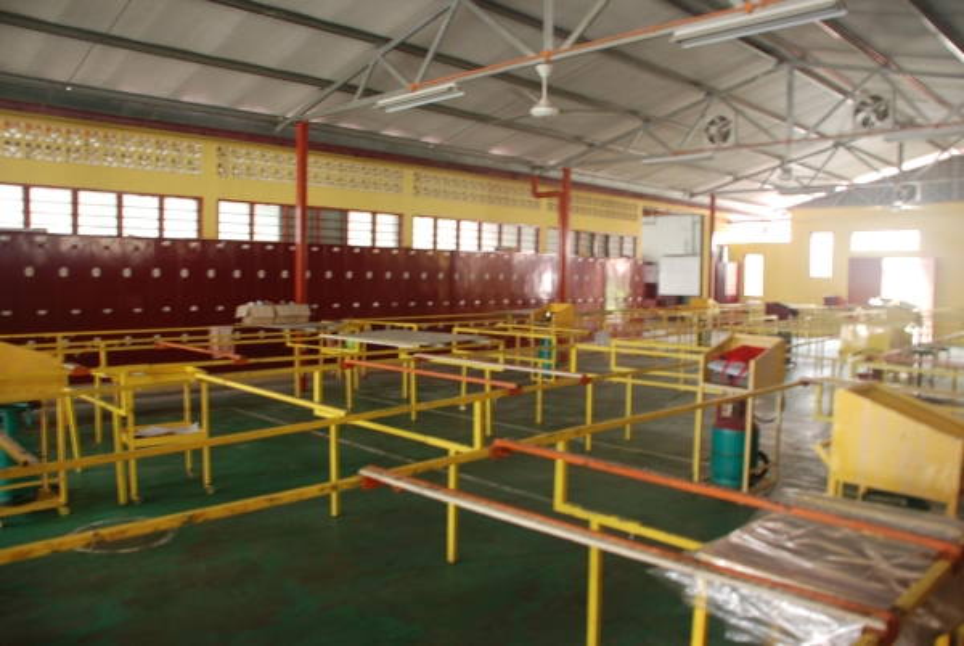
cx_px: 482
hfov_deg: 67.3
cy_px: 323
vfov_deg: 48.1
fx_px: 724
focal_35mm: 27
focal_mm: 18
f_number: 4
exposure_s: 1/1.6
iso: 100
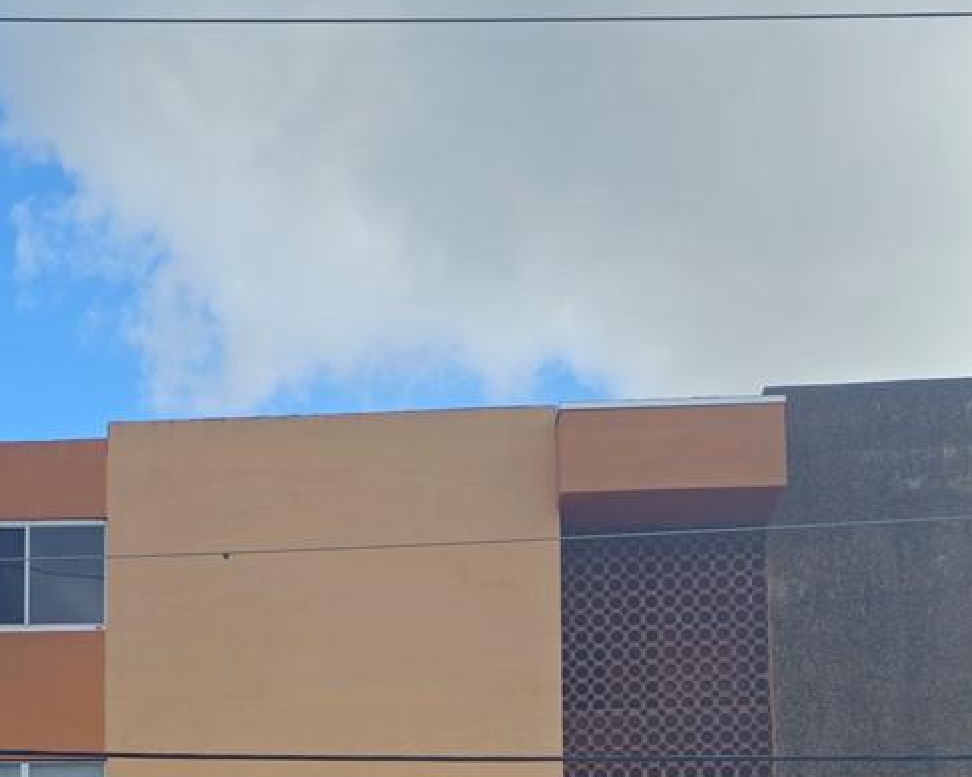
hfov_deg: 25.3
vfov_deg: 19.0
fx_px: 2129
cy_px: 1049
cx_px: 190
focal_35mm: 74
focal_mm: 6.3
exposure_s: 1/2443
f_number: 1.7
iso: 10
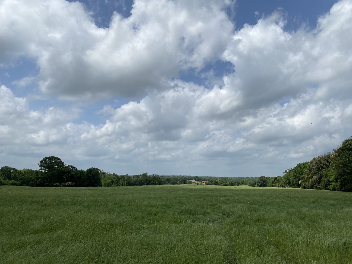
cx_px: 176
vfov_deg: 53.1
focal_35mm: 26
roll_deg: -1.3
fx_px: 264
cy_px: 132
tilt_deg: +9.3
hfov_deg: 67.3
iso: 32
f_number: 1.8
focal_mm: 4.25
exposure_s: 1/6757
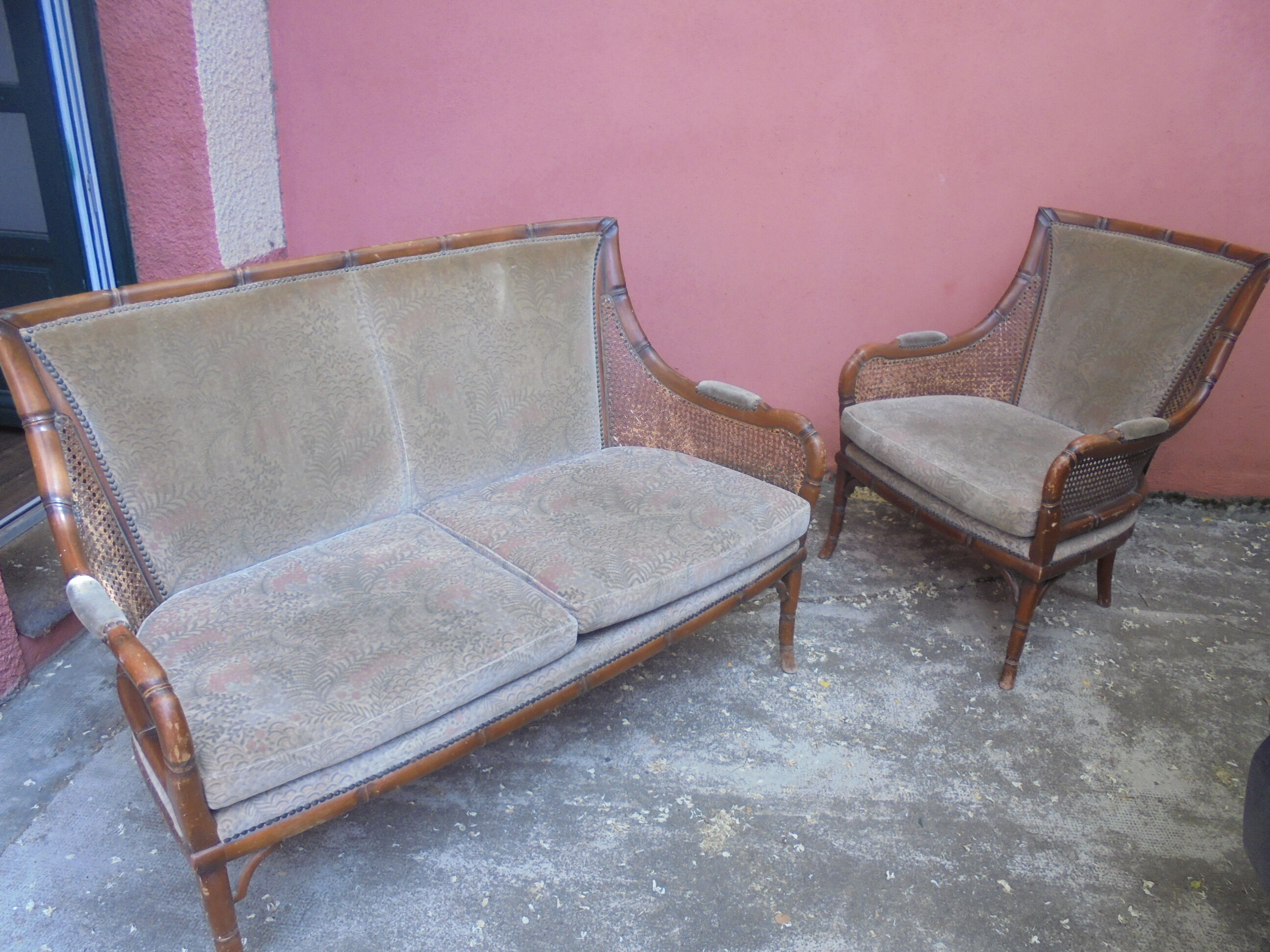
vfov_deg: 53.1
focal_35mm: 26
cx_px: 635
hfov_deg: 67.3
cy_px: 476
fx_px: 954
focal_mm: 4.6
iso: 100
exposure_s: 1/125
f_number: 3.5
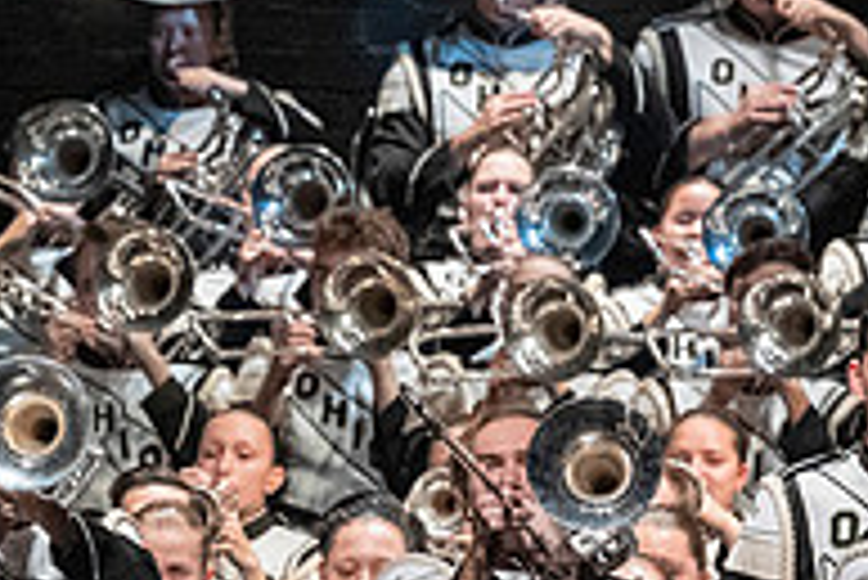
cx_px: -369
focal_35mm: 675
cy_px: 692
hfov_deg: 3.0
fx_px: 16287
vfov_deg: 2.0
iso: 4000
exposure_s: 1/500
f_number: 4
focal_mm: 150
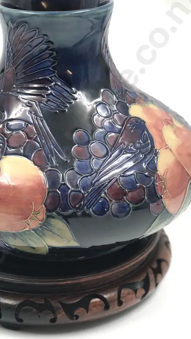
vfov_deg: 26.5
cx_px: 63
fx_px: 721
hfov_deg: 15.1
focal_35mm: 80
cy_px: 165
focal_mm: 6.6
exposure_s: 1/50
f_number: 2.8
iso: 32
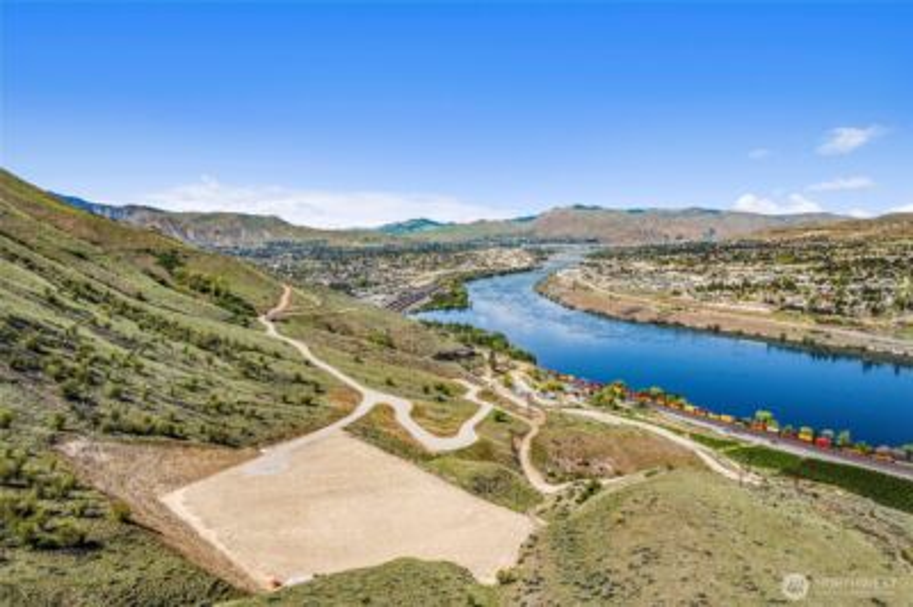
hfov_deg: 78.6
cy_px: 304
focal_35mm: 22
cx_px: 456
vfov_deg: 57.1
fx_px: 557
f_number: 2.8
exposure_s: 1/6000
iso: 100
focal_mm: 8.38
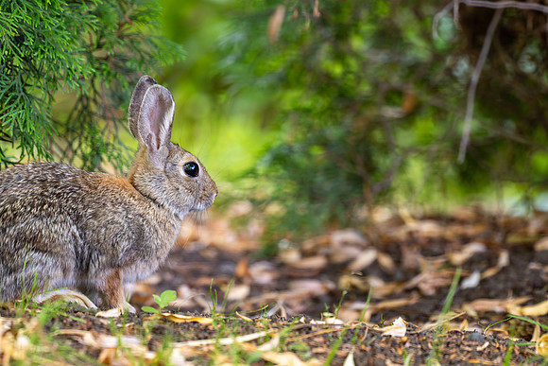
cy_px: 183
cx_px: 274
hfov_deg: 5.4
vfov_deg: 3.6
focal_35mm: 380
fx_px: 5786
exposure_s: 1/15
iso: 200
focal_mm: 380
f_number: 5.6
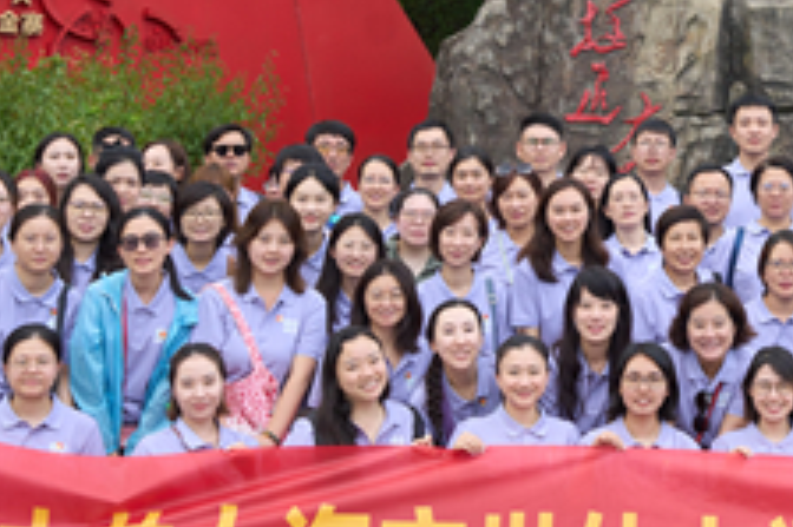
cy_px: -12
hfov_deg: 18.1
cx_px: 882
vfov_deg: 12.4
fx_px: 2394
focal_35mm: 109
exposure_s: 1/160
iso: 160
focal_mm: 30.5
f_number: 7.1
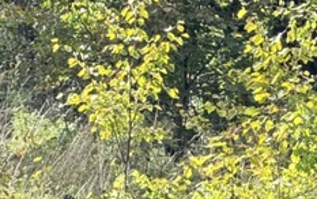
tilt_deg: +4.5
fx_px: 4020
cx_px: 412
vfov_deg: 2.8
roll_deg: -0.7
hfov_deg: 4.5
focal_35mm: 465
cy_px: -255
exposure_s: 1/172
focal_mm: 16.89
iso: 50
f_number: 2.8
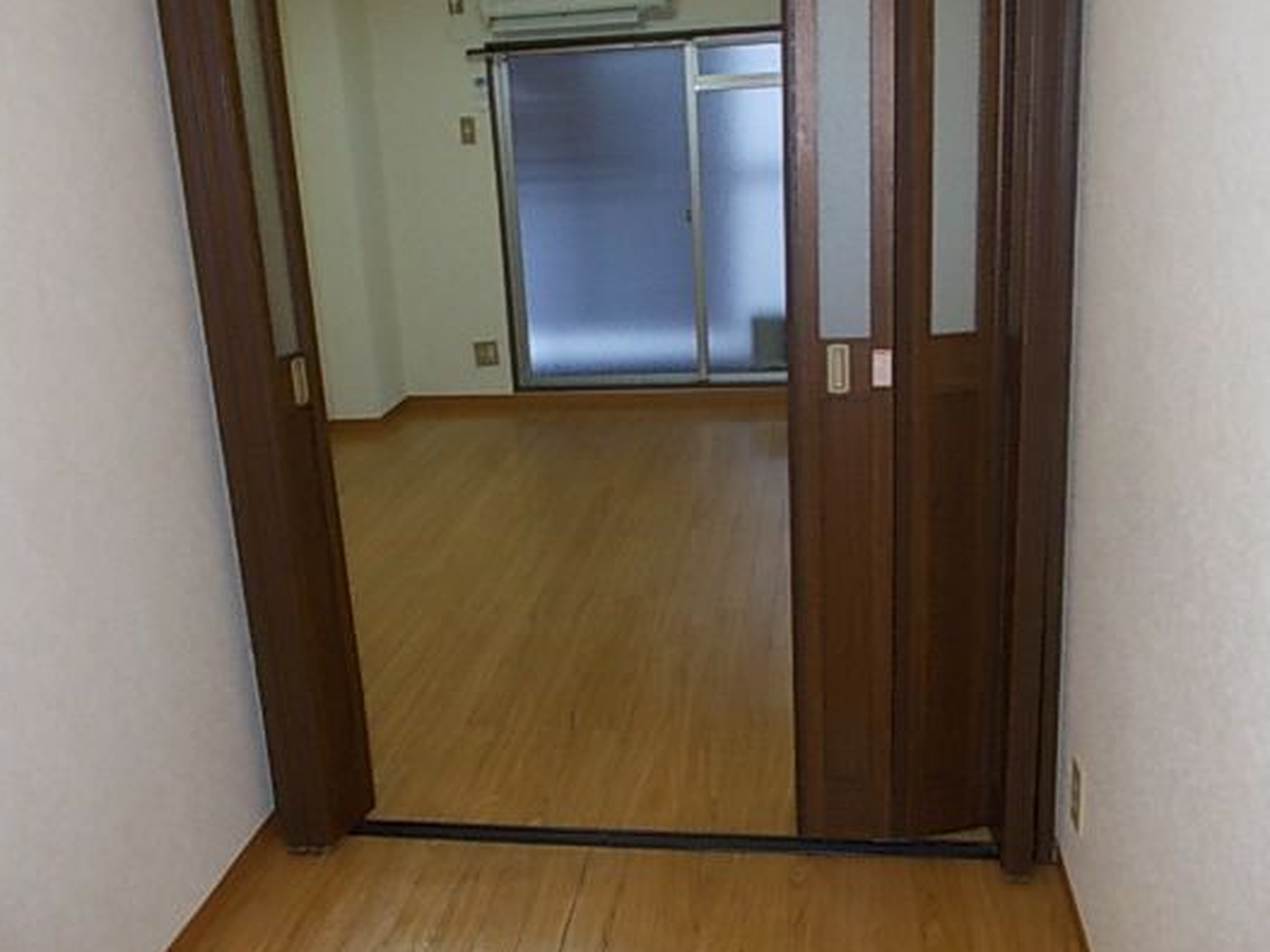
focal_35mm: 34
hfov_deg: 54.0
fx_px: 1247
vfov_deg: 41.8
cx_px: 634
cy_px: 460
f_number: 2.7
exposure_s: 1/25
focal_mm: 4
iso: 200
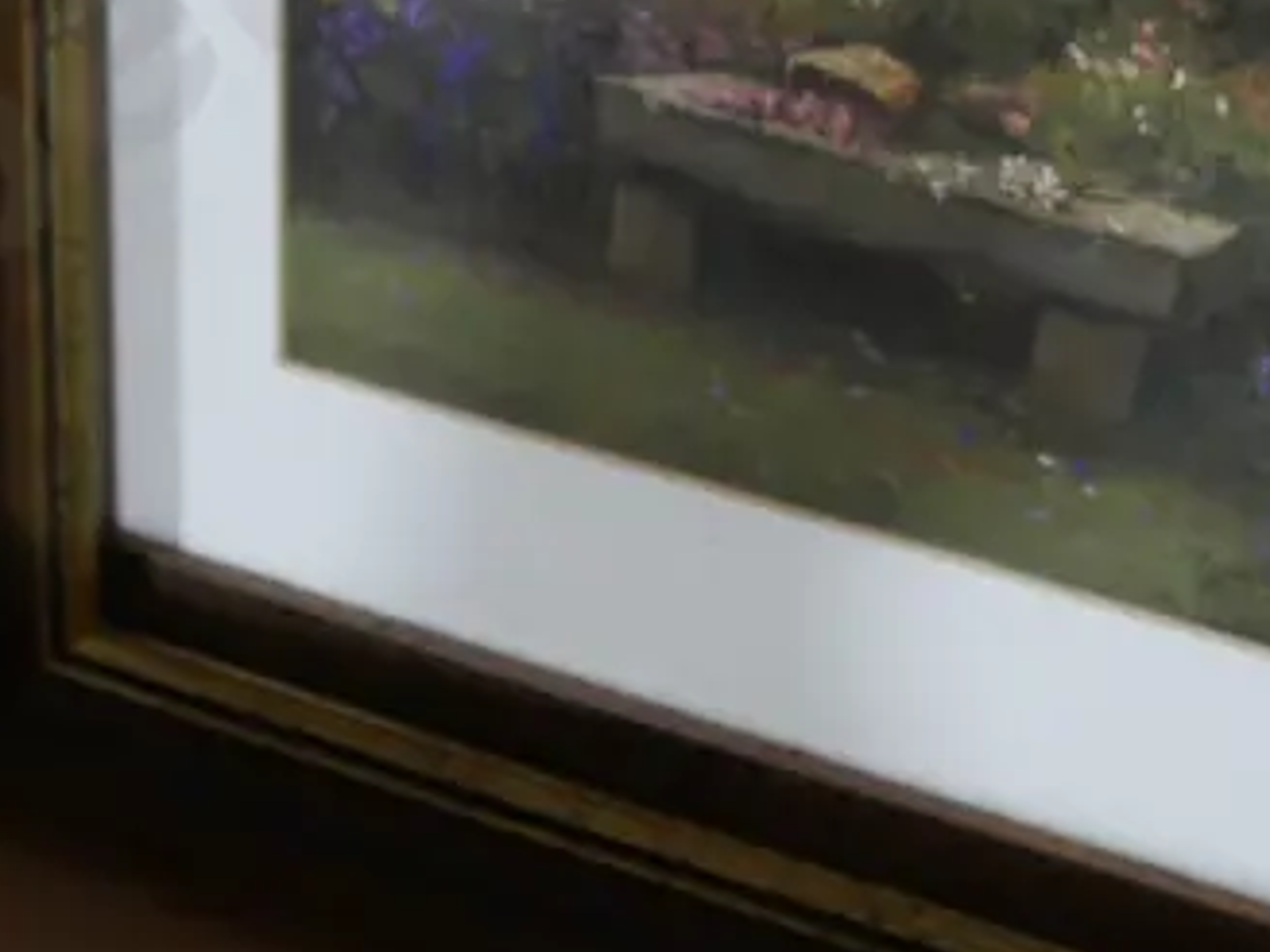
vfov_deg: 14.0
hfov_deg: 19.6
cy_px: -406
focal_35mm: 100
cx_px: 736
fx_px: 3669
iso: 1000
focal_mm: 16
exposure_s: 1/60
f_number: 3.6
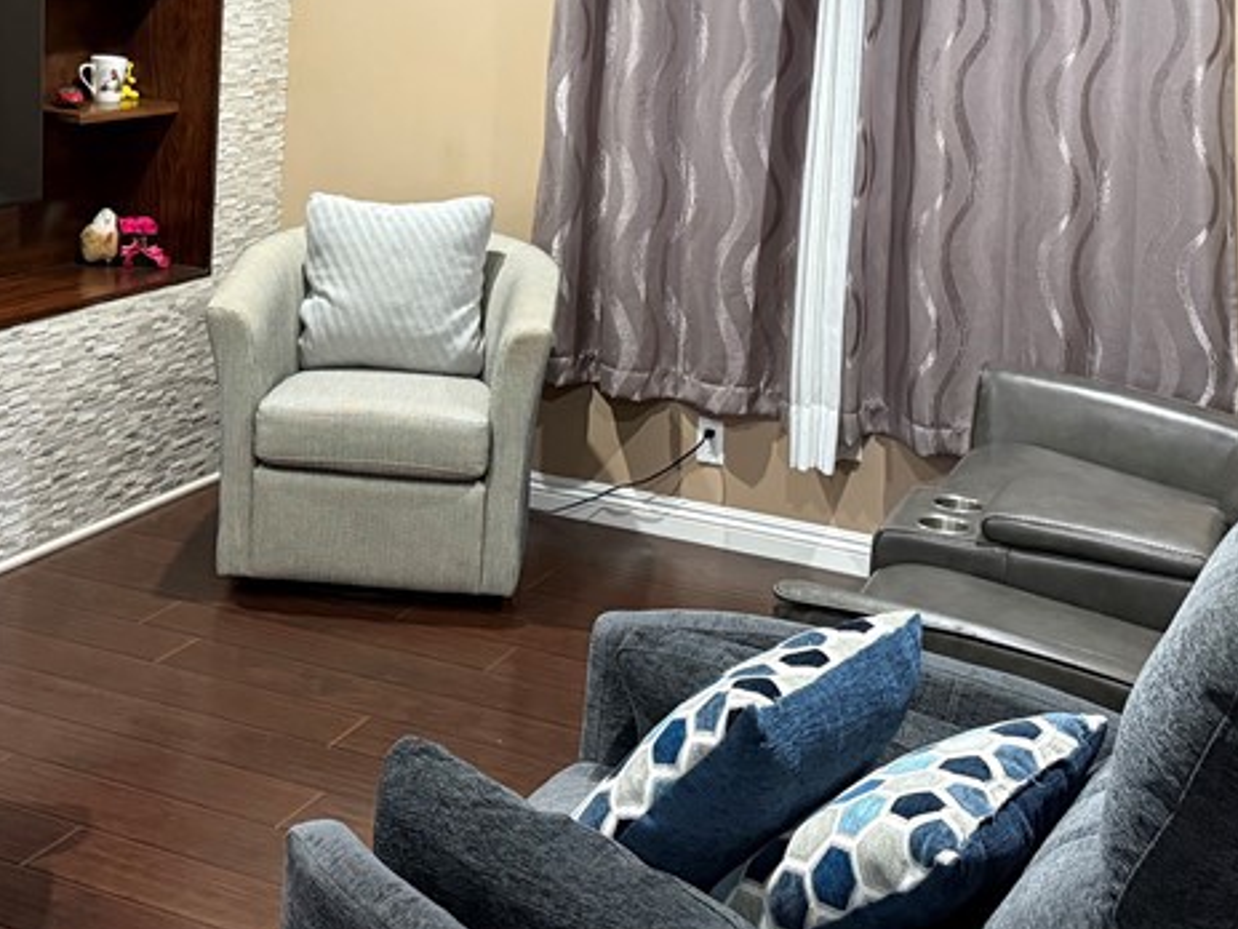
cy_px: 72
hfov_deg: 36.1
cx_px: 502
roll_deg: -3.1
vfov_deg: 26.5
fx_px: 1895
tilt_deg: -3.8
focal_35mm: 53
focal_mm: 6.76
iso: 640
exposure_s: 1/60
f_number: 1.78
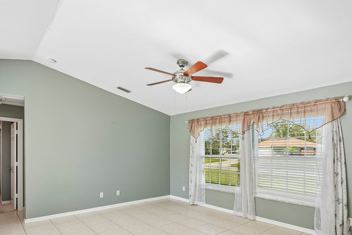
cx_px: 177
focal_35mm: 22
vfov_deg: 56.1
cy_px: 156
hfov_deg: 78.6
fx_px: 215
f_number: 8
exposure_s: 1/80
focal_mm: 16
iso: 400
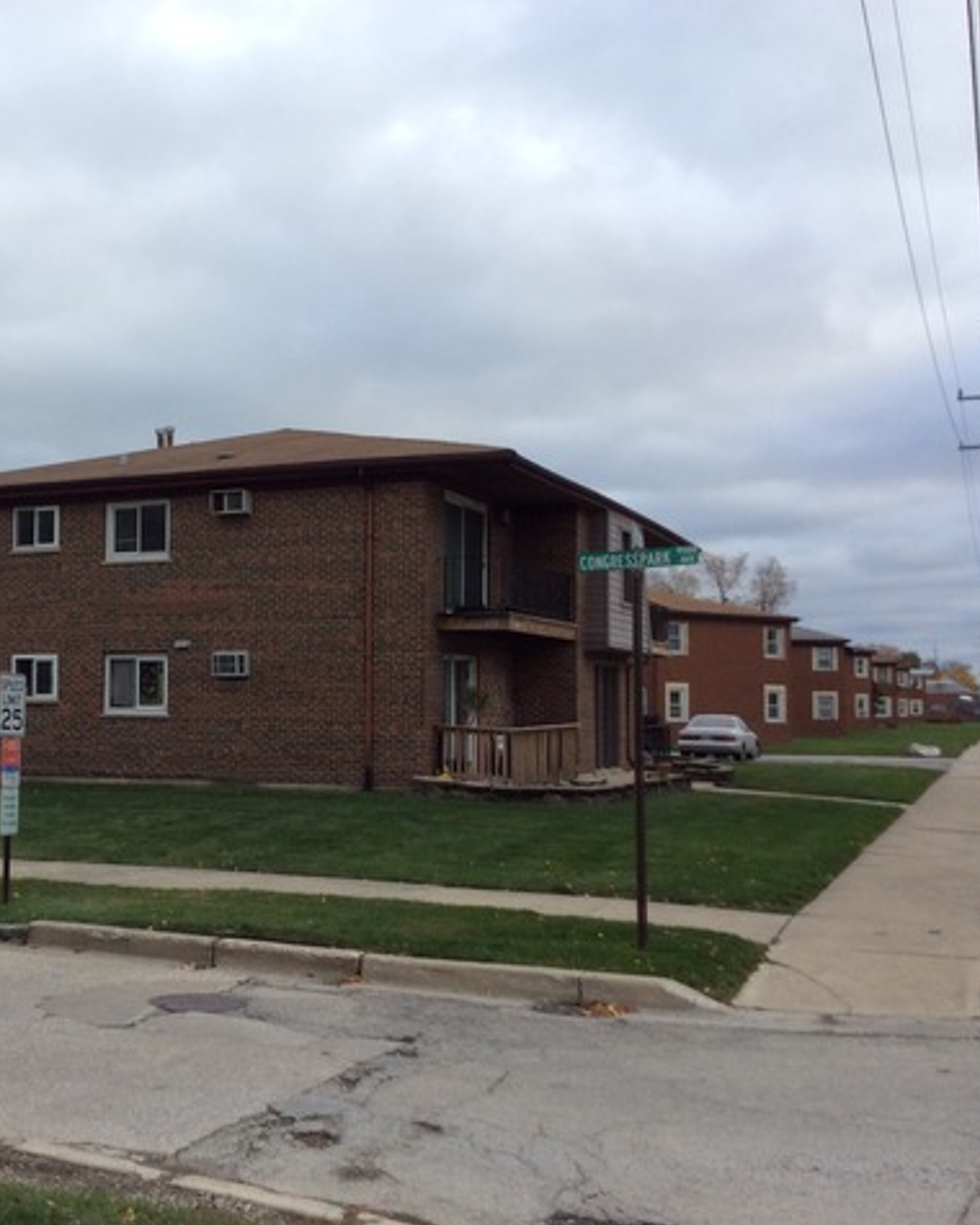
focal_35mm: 42
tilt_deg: +0.7
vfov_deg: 43.8
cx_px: 235
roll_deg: -1.8
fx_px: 1523
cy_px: 611
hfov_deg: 34.8
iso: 32
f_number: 2.4
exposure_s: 1/267
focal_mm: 3.3
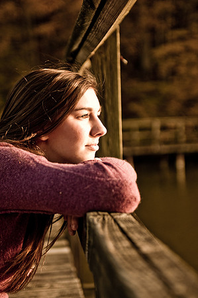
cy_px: 149
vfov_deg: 19.5
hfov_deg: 13.0
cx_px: 99
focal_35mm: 105
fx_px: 868
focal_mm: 70
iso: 100
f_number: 2.8
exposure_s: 1/250
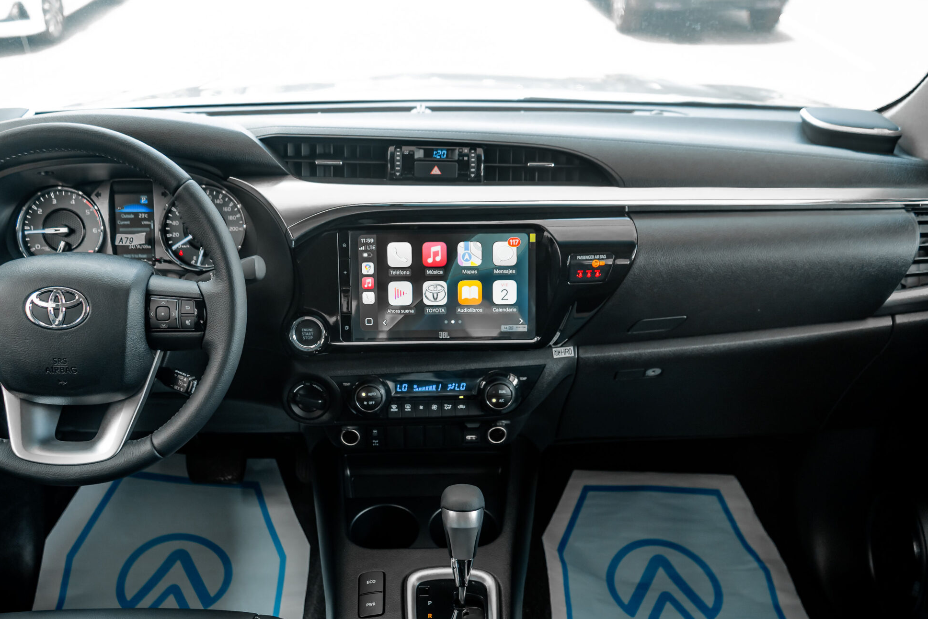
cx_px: 447
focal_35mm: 37
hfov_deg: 51.9
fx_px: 954
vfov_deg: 35.7
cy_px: 405
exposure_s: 1/125
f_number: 3.5
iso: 320
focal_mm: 28
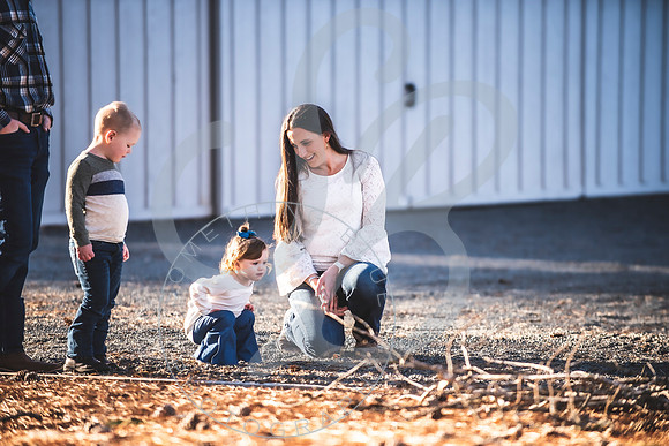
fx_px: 3858
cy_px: 223
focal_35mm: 208
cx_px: 342
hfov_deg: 9.9
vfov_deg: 6.6
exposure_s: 1/400
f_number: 2.8
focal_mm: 200
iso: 100
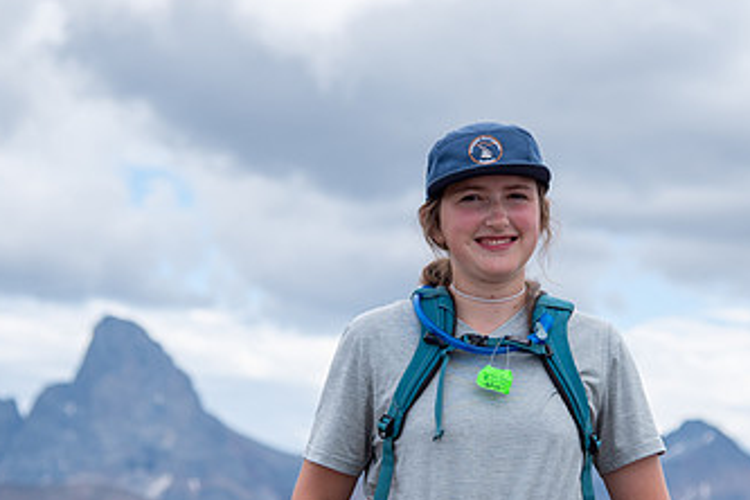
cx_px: 387
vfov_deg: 11.2
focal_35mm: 122
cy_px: 283
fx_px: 2541
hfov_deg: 16.8
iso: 100
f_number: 4
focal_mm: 70
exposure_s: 1/800
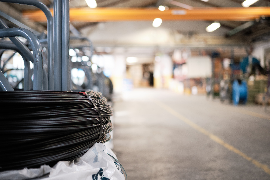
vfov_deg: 27.0
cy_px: 90
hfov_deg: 39.6
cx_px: 135
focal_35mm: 50
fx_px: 375
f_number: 1.4
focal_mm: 33
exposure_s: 1/125
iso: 250
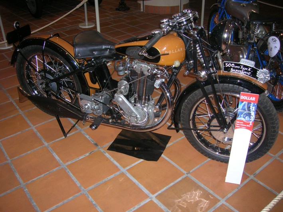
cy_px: 106
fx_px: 278
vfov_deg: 41.8
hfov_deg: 54.0
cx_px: 142
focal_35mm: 34
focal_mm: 5.7
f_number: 2.9
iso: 153
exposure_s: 1/60.1
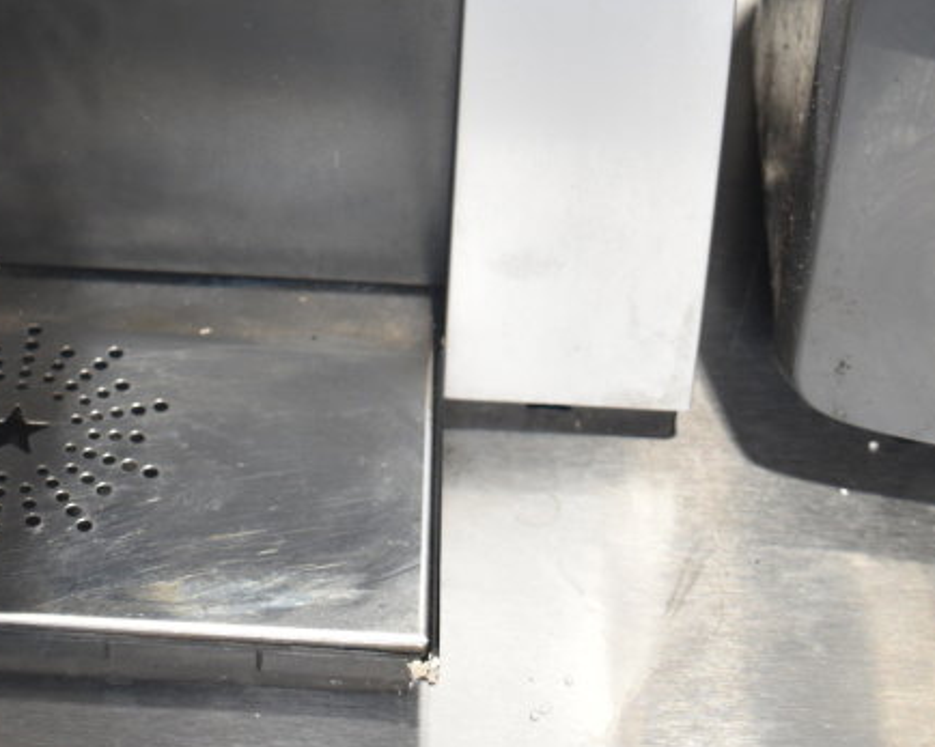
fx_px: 2462
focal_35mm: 89
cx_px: 315
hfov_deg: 21.4
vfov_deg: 16.4
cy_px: -208
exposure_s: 1/50
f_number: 4.2
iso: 400
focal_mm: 30
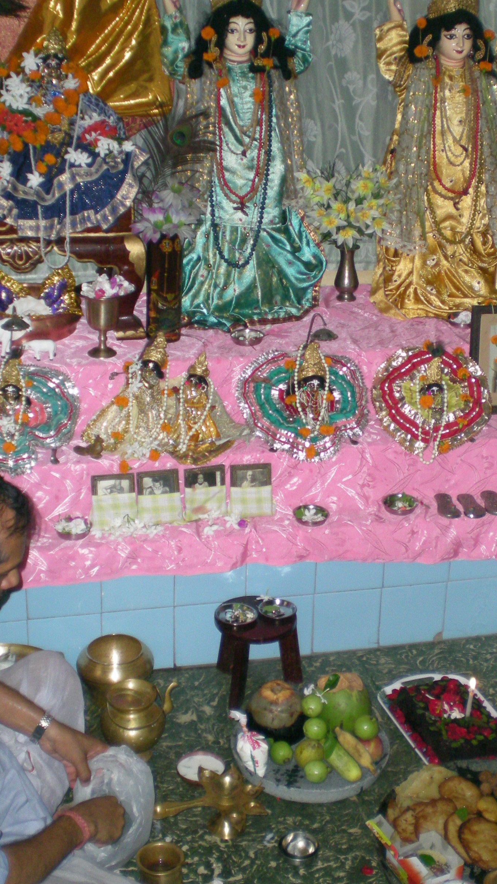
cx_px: 298
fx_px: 1242
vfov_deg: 39.2
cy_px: 413
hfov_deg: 22.6
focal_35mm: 53
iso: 178
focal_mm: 6.3
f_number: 3.1
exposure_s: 1/60
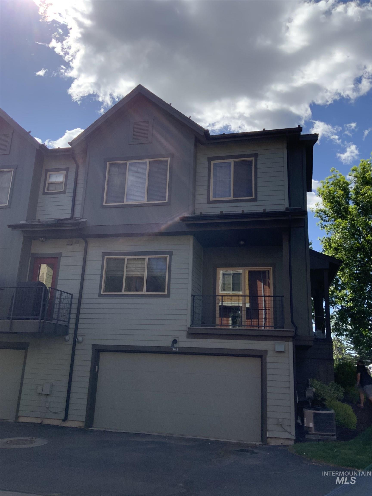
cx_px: 186
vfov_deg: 61.7
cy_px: 248
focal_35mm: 29
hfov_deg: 48.2
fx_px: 416
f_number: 1.8
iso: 16
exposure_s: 1/1984
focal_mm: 3
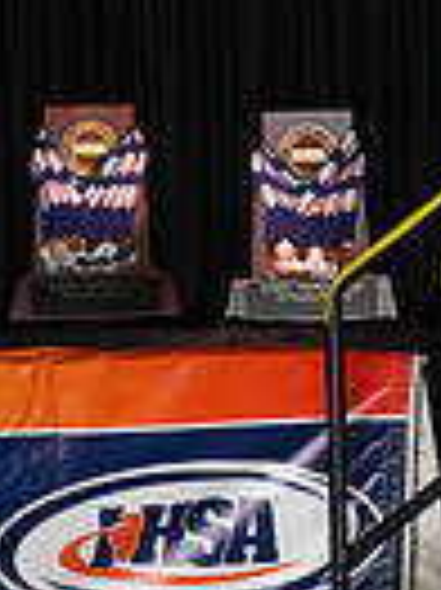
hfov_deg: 5.8
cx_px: 1296
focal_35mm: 238
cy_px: 200
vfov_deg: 8.3
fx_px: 4049
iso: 640
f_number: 8
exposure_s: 1/160
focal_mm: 56
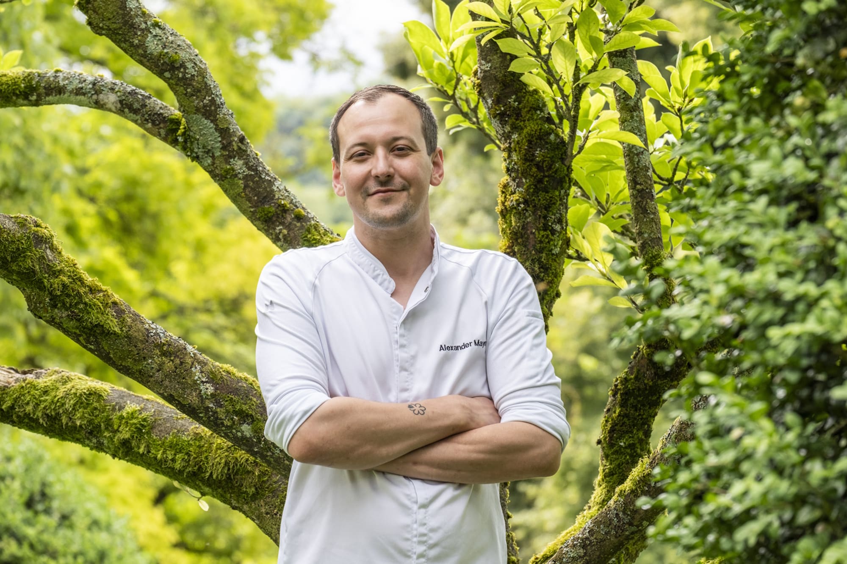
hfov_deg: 12.5
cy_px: 282
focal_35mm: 165
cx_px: 424
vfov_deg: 8.3
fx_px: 3881
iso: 400
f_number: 5.6
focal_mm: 110.3
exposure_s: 1/200
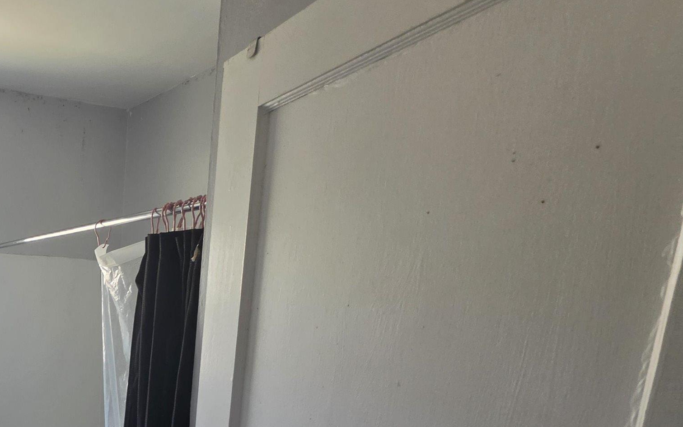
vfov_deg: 39.4
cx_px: 3
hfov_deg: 52.8
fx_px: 521
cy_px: 424
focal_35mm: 28
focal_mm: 2.2
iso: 125
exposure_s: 1/120
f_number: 1.9
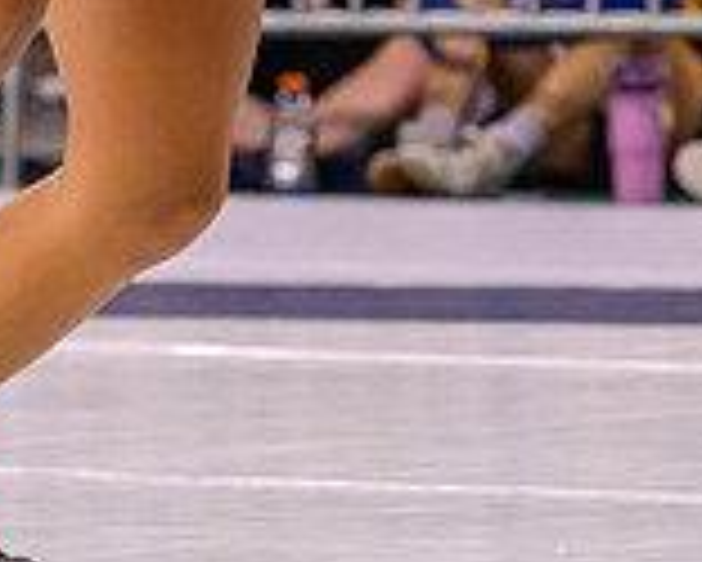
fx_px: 9667
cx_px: 304
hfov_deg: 4.2
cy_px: -132
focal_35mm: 465
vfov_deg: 3.3
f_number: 5.6
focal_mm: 102
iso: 6400
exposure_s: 1/800
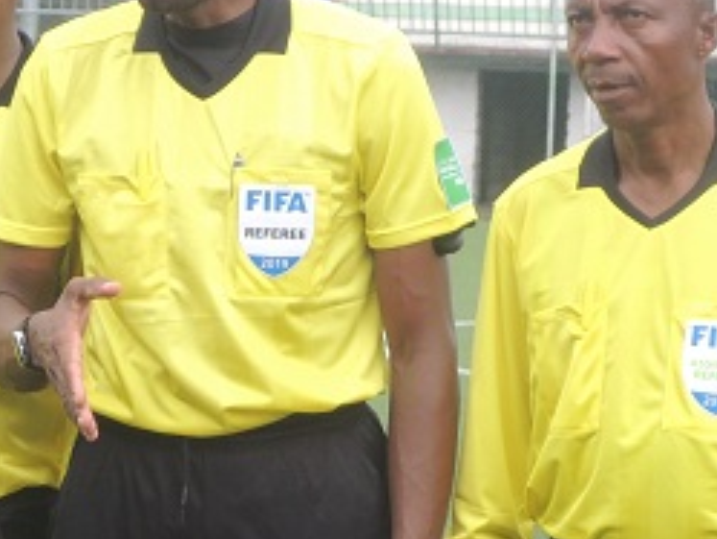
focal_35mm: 301
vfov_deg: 4.9
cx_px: 259
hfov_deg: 6.6
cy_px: 542
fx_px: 6238
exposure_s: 1/125
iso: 100
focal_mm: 17.9
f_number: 5.5
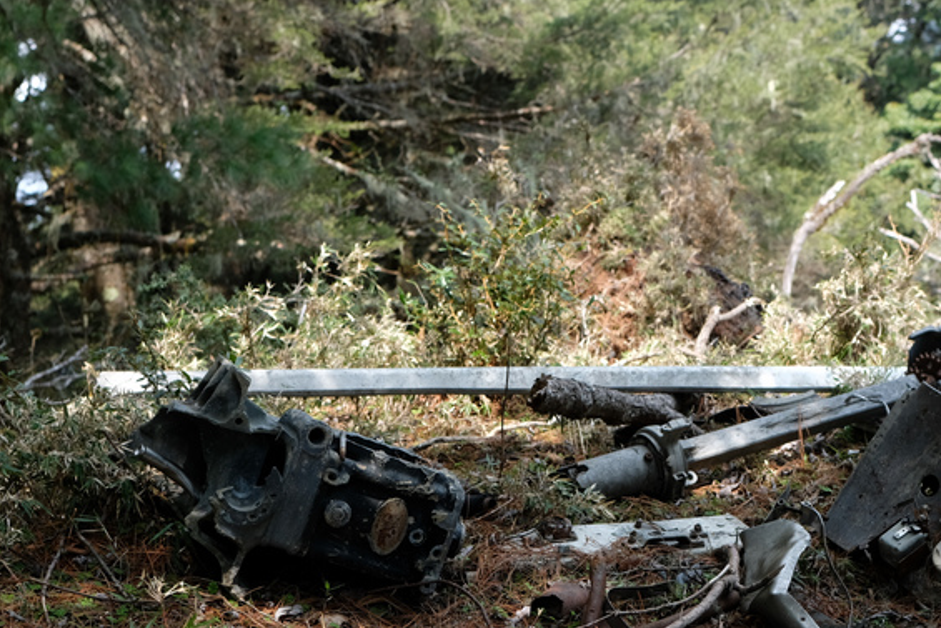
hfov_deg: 32.3
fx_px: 1621
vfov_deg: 21.5
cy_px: 539
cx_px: 548
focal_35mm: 62
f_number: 5
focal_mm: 23
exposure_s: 1/450
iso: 400
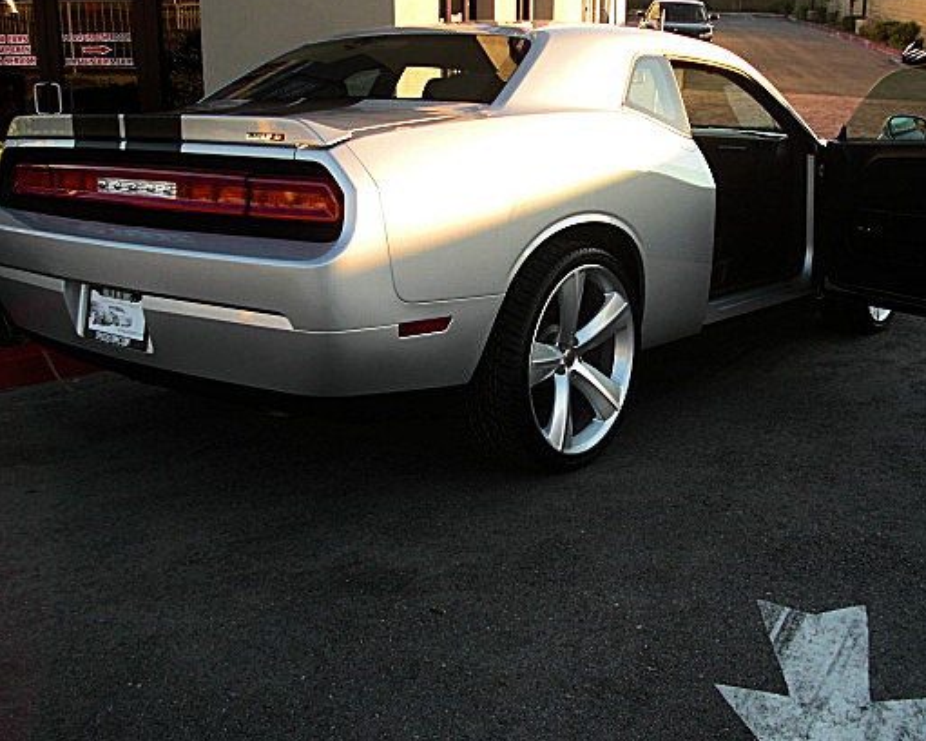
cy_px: 310
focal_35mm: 44
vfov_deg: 34.1
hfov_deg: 41.9
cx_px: 520
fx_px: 1206
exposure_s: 1/250
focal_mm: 6.3
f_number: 2.8
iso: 50
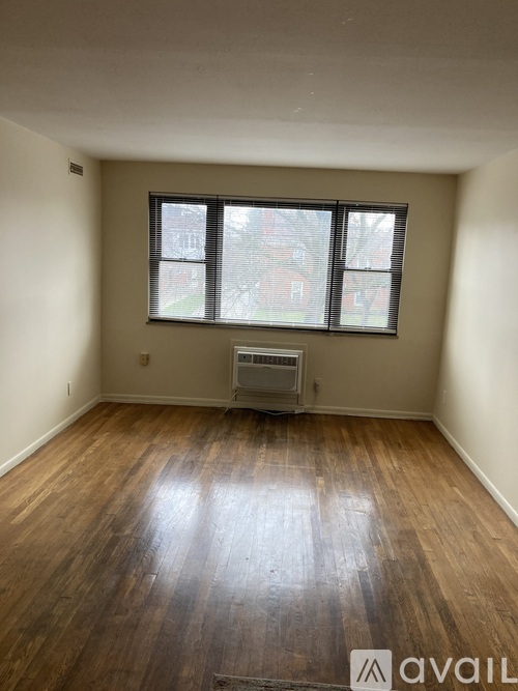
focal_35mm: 28
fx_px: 559
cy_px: 346
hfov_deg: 49.7
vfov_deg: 63.5
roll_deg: -1.4
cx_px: 259
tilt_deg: -8.3
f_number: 1.8
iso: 80
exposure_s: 1/60
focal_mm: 3.99
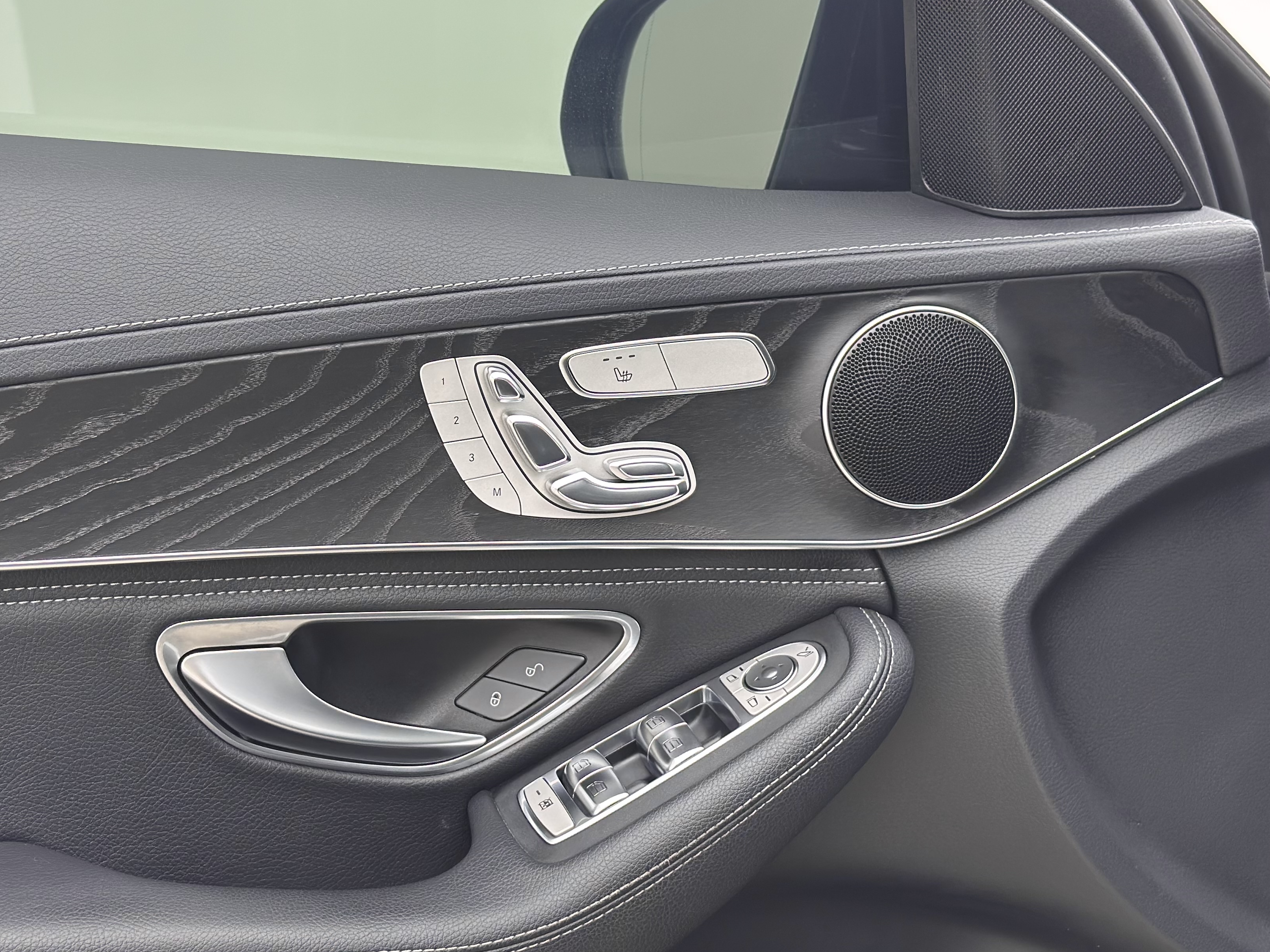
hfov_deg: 32.1
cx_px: 525
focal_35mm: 60
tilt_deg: -8.1
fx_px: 2201
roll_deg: +1.5
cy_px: 399
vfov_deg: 24.4
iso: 100
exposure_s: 1/100
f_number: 1.78
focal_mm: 6.86
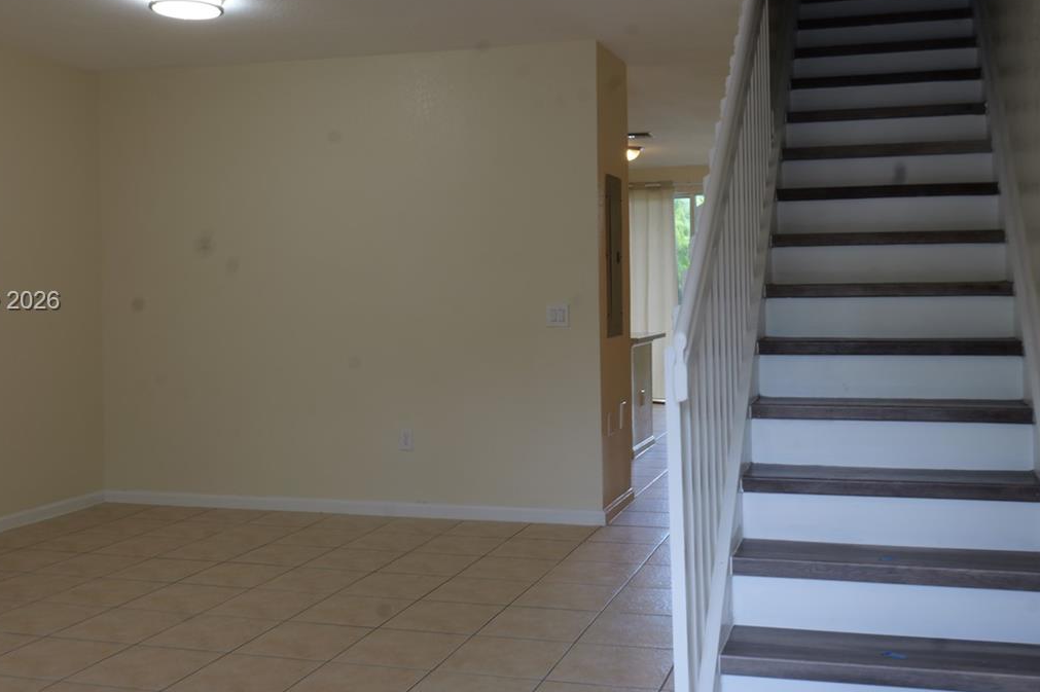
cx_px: 563
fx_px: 1097
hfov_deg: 50.7
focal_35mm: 38
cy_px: 302
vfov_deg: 35.0
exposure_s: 1/2.5
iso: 100
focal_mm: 24
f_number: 16
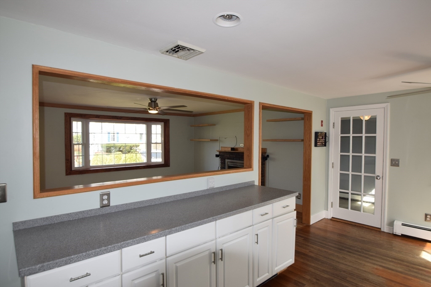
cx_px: 216
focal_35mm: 20
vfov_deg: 63.2
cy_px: 144
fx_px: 233
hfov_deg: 85.4
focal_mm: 13
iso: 320
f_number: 5.6
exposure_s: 1/125
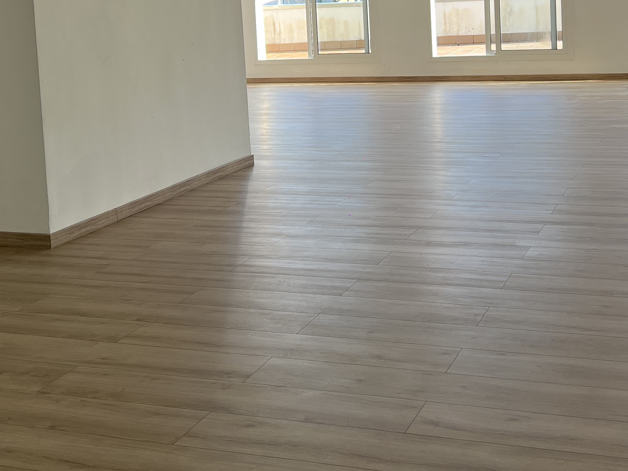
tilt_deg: -3.5
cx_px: 370
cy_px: 56
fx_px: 980
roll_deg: +2.3
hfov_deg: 35.4
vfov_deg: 26.2
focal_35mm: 54
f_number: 1.5
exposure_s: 1/290
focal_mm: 5.7
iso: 40
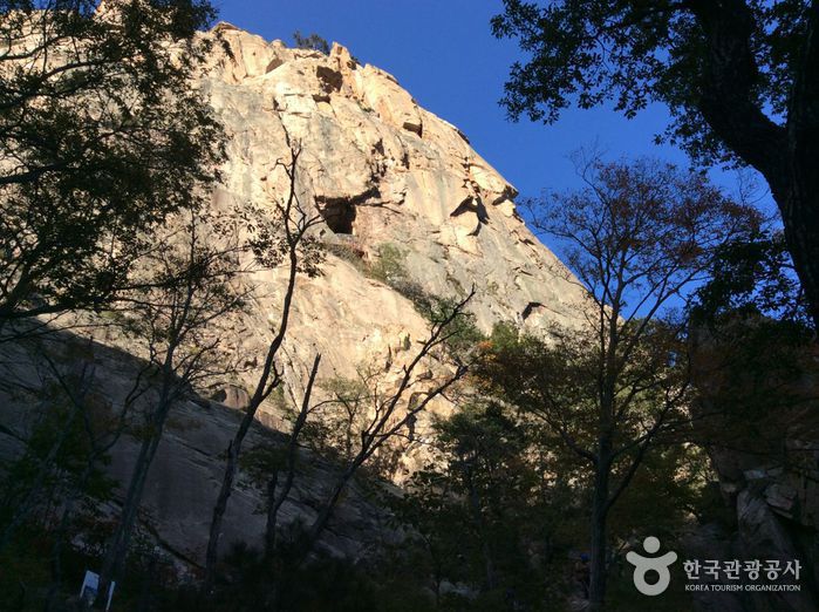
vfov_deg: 42.8
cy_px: 306
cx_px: 410
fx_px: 780
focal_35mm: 33
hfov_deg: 55.4
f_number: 2.4
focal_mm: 3.3
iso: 32
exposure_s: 1/689
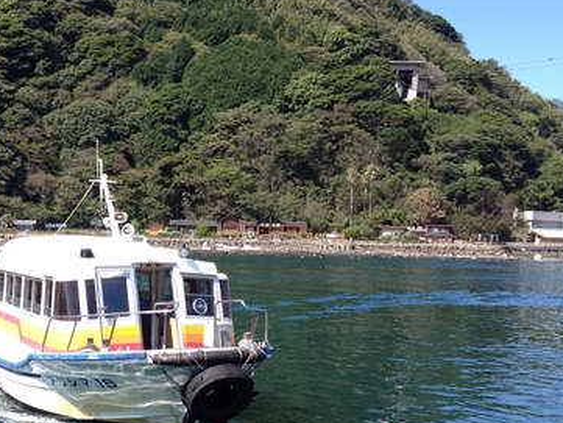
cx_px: 156
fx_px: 1009
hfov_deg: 30.8
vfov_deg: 23.4
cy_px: 318
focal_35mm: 62
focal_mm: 4.28
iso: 64
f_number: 2.4
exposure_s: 1/836
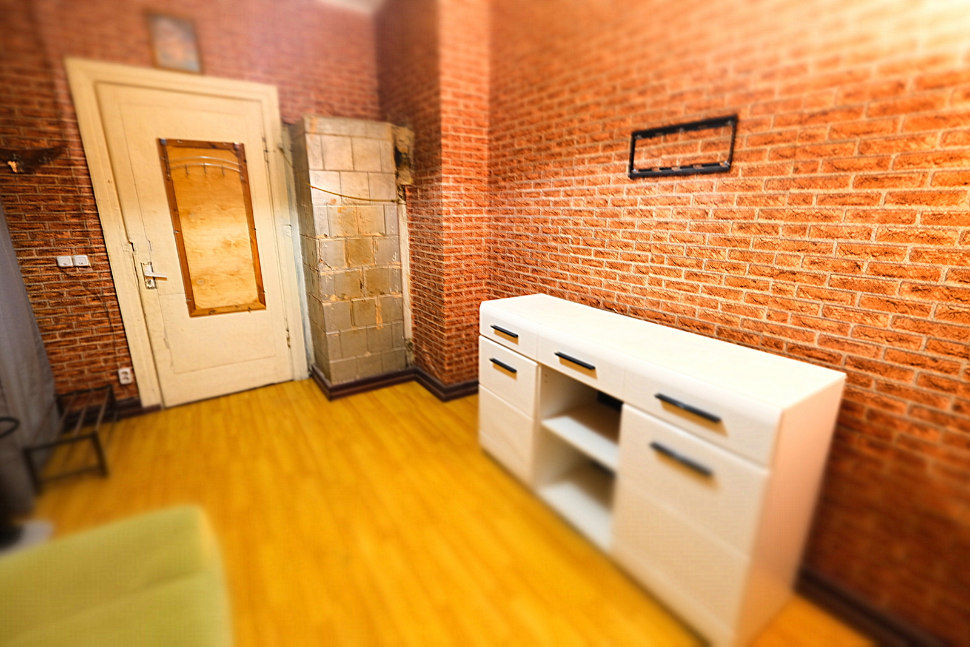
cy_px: 324
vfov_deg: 77.3
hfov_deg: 100.4
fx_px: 404
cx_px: 485
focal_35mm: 15
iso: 320
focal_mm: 10
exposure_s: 1/1.7
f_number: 4
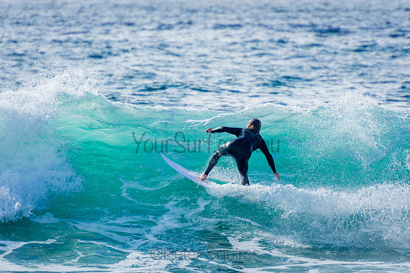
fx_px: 7181
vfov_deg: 2.2
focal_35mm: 630
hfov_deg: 3.3
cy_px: 136
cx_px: 205
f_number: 5.6
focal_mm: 400
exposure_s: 1/2000
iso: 360
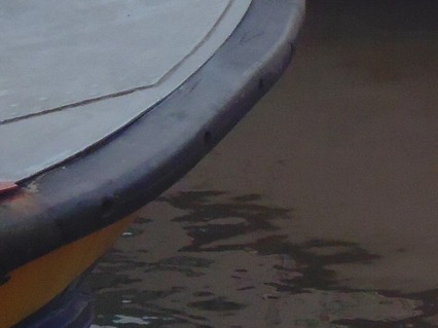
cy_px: -61
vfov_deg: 6.5
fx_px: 2871
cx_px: 489
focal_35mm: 227
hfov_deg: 8.6
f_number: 4.9
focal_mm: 12.3
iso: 400
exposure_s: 1/80
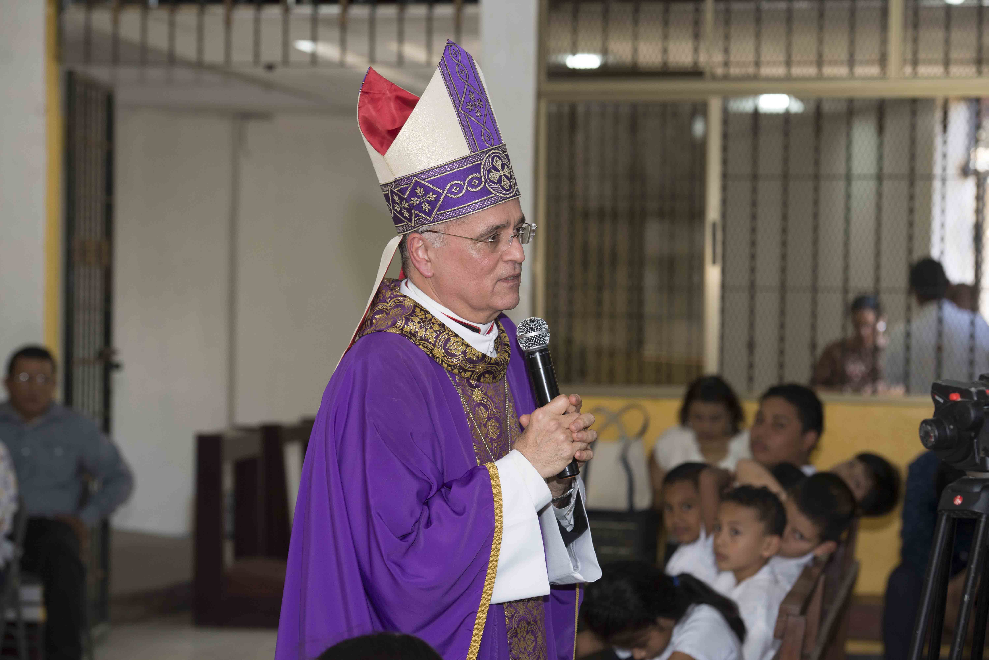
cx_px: 494
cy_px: 330
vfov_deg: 13.1
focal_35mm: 105
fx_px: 2885
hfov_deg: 19.4
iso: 800
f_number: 5
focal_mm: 105
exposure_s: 1/160
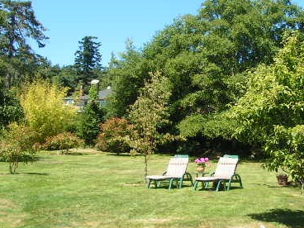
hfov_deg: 29.1
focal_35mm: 66
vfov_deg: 22.3
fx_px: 580
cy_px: 116
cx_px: 209
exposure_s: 1/200
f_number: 5.6
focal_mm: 5.8
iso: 50
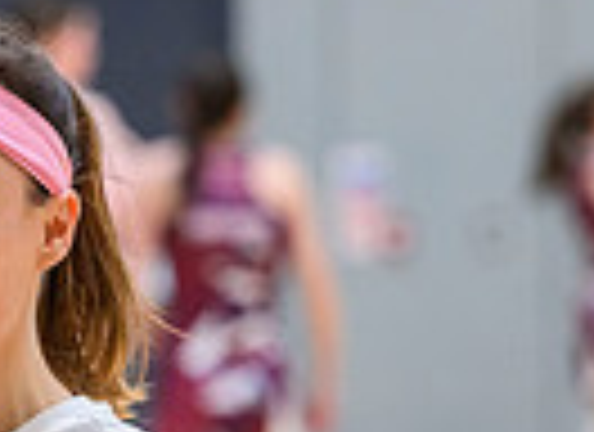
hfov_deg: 4.1
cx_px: -384
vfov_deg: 3.0
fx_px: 8283
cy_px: 522
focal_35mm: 488
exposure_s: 1/800
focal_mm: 105
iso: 4000
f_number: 3.2
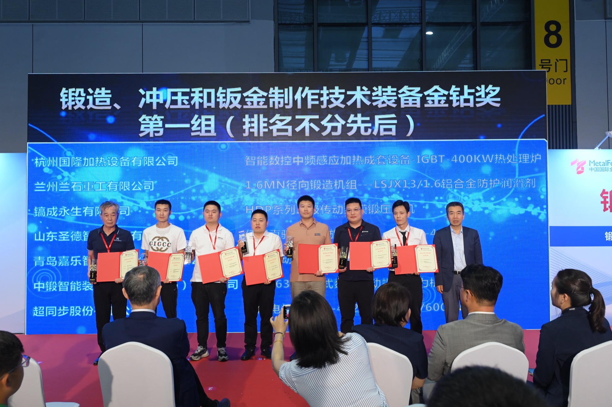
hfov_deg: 62.0
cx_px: 299
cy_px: 198
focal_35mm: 30
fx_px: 510
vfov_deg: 43.5
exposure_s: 1/160
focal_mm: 29
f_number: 5.6
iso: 2000
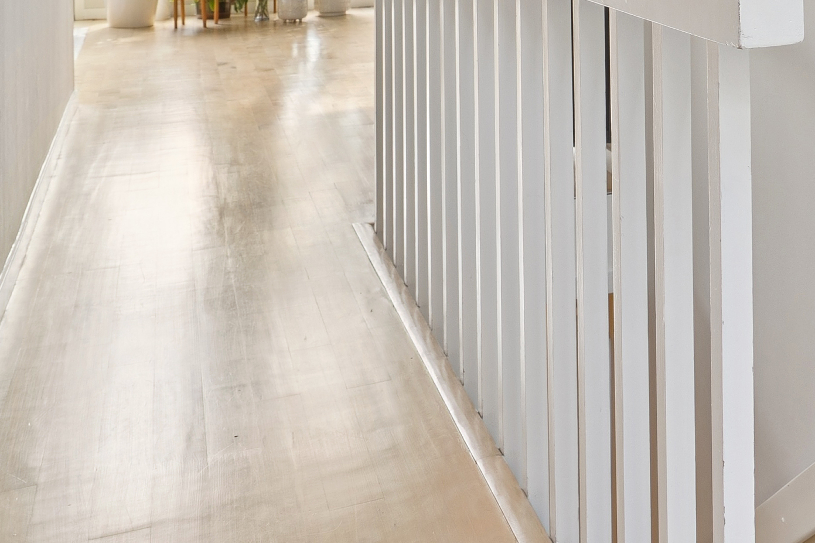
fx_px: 1245
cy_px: -98
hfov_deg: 30.3
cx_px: 998
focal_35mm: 55
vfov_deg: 22.7
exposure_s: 1/13
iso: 200
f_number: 8
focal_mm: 17
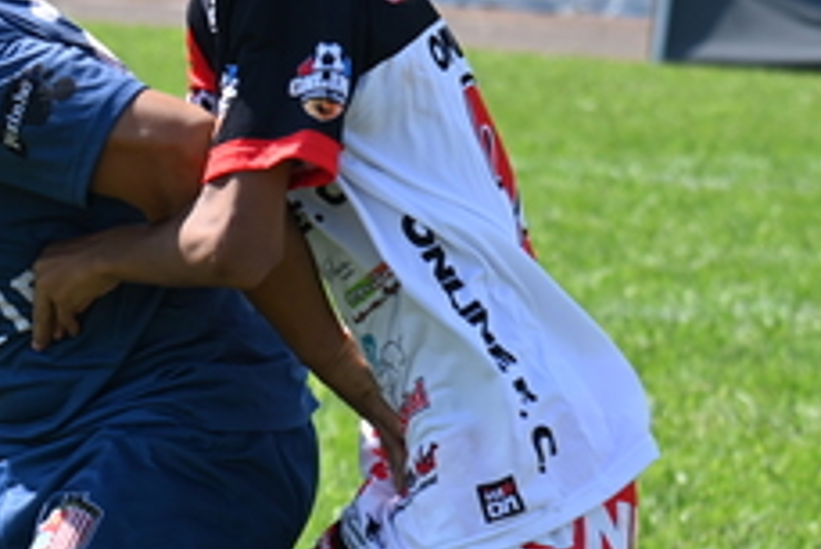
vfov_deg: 2.9
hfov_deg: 4.4
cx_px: -229
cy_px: 396
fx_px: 10748
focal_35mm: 471
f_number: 5.6
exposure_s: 1/500
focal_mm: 120
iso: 180
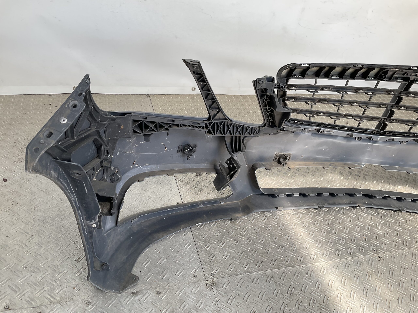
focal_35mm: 29
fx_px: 350
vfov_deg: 48.2
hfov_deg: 61.7
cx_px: 209
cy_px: 156
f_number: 1.8
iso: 16
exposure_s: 1/183
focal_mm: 3
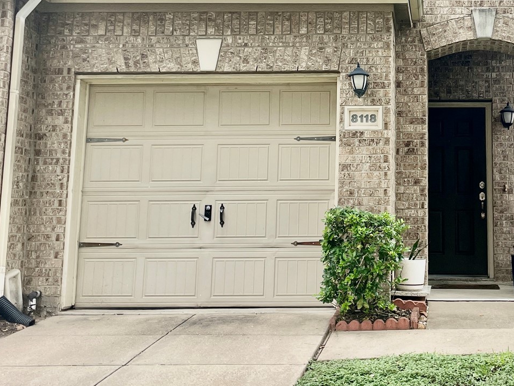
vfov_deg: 25.8
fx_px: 831
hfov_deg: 33.5
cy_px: 103
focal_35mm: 56
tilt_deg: +10.7
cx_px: 396
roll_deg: -0.4
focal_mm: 4.2
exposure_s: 1/955
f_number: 1.6
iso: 32
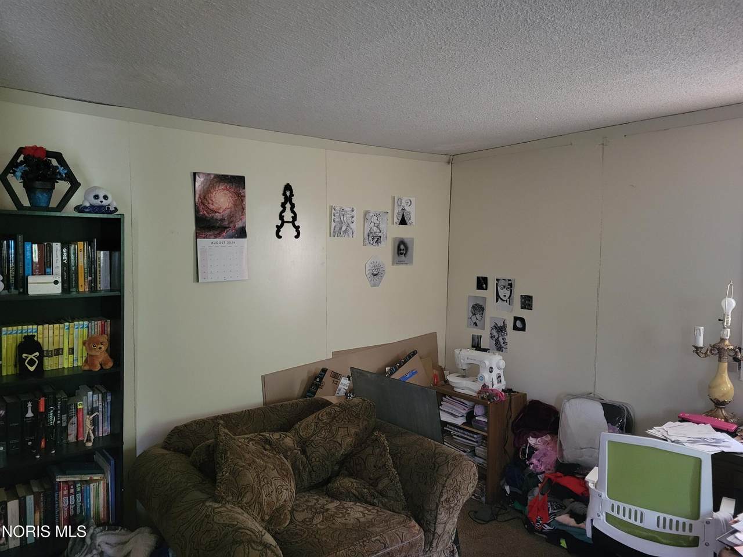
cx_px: 372
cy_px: 278
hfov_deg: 67.3
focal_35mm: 26
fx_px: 558
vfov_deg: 53.1
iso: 640
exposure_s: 1/24
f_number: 1.8
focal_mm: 5.4
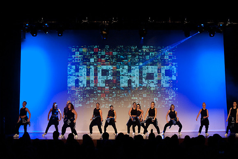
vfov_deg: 19.4
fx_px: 462
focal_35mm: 70
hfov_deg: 28.9
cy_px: 80
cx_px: 119
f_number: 4
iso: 3200
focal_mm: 70
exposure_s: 1/200
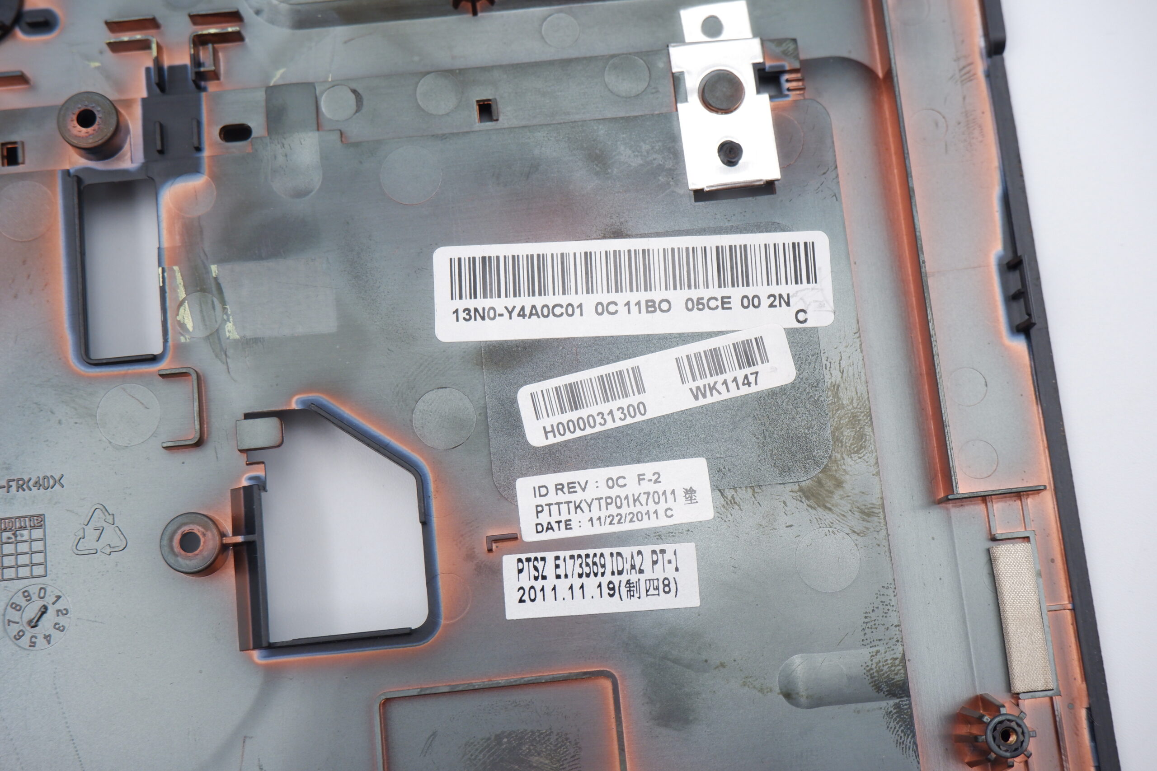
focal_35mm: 47
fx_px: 1511
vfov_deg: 28.7
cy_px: 386
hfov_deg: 41.9
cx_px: 578
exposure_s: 1/240
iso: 800
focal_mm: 31.4
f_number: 5.6
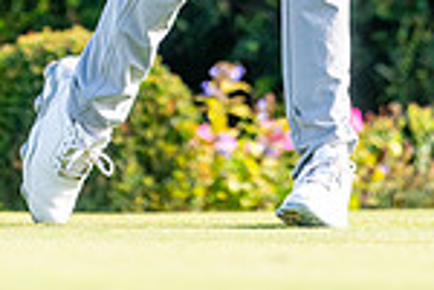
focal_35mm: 1348
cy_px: -351
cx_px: 217
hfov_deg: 1.5
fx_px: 16250
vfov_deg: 1.0
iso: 320
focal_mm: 300
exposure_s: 1/1600
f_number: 4
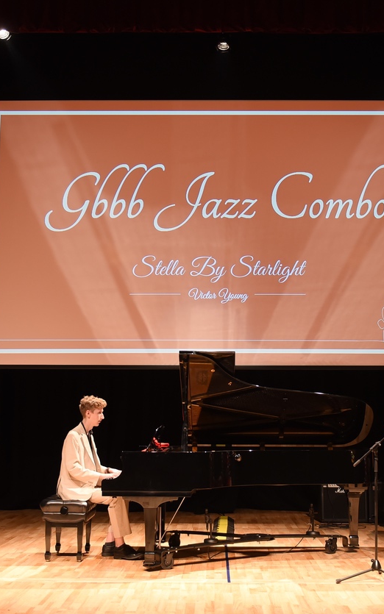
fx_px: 837
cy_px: 311
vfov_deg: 40.3
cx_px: 215
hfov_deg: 25.8
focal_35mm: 50
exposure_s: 1/250
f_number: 2.8
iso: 1250
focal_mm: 32
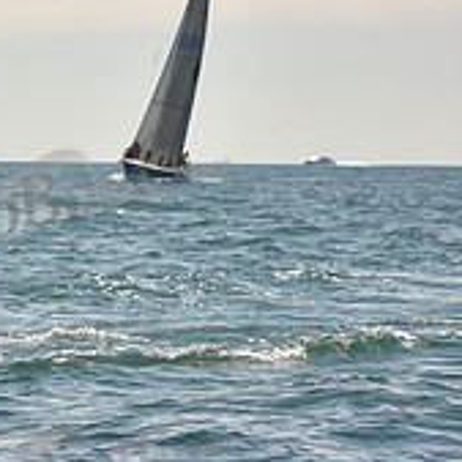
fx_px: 3080
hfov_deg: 8.3
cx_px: -293
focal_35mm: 204
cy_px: 103
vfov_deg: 8.6
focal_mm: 70
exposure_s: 1/640
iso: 250
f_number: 5
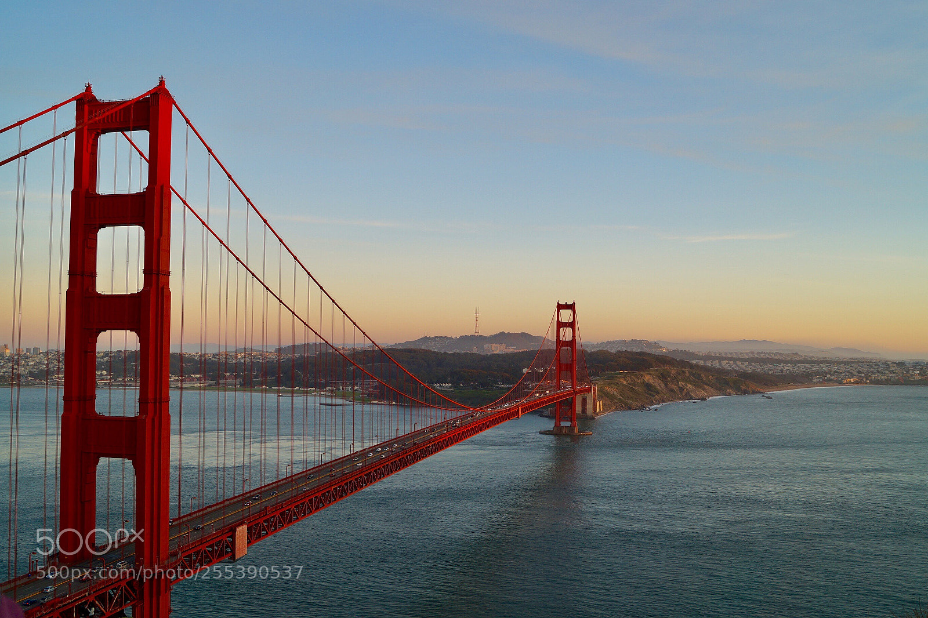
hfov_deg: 57.2
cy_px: 309
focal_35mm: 33
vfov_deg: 40.0
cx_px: 464
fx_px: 850
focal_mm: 22
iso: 125
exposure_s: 1/160
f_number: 4
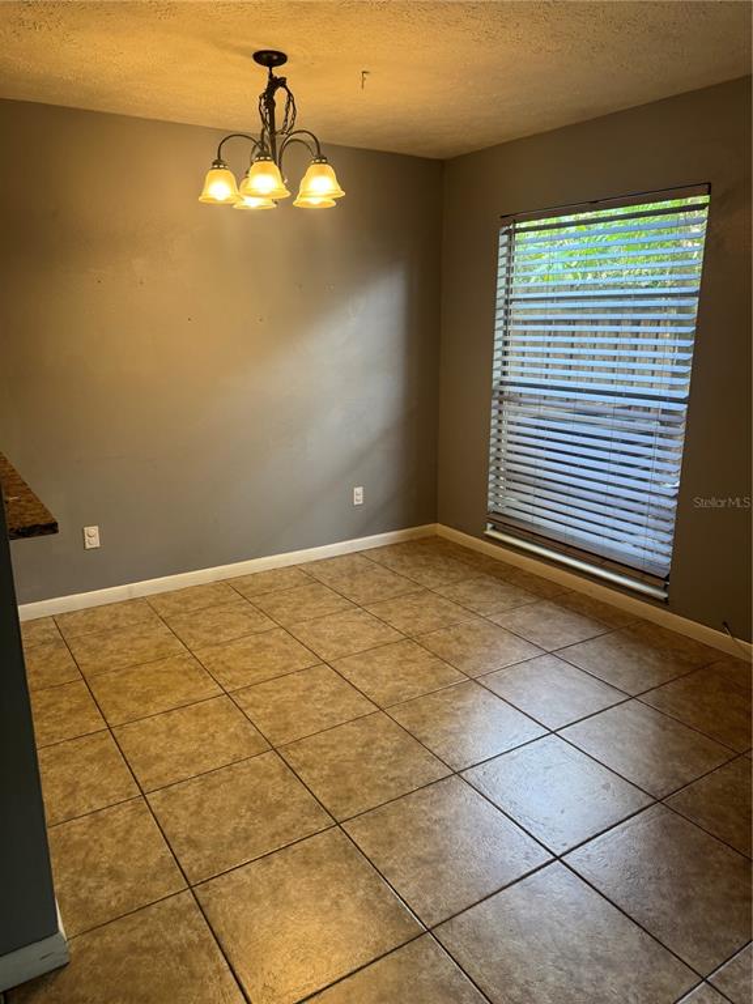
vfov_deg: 71.6
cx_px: 376
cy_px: 502
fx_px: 696
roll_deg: +0.7
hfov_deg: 56.8
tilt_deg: -13.5
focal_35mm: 24
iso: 160
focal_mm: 6.76
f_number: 1.78
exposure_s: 1/120
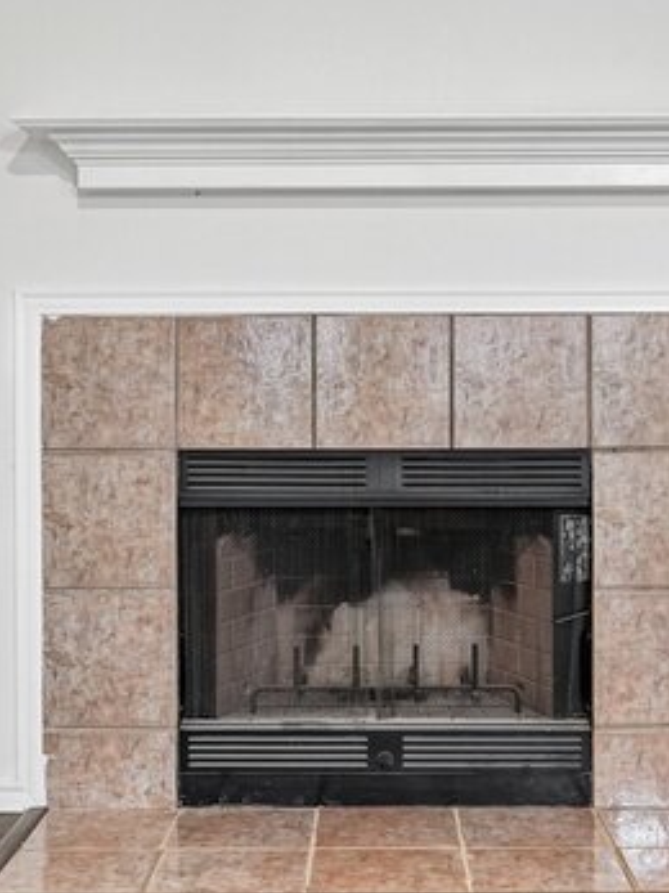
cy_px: 398
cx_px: 386
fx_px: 1441
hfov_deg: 26.1
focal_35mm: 56
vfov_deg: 34.4
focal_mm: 31.5
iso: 400
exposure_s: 1/2.5
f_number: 8
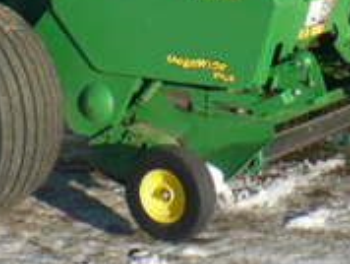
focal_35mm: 113
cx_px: 199
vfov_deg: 12.8
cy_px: -69
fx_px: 1144
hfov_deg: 17.4
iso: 100
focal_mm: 6.1
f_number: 2.8
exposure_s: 1/1000
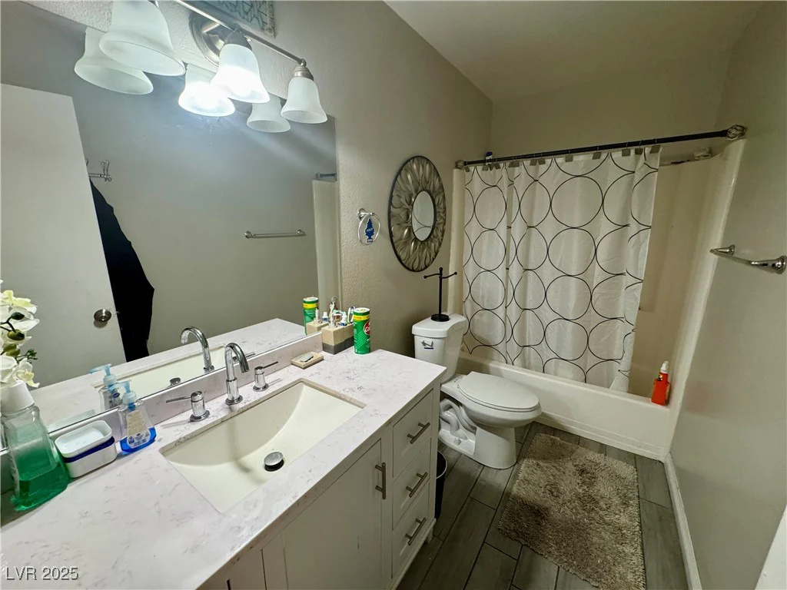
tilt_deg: -13.8
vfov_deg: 85.7
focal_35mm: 14
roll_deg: +0.2
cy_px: 295
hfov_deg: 102.1
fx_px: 318
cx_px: 394
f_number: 2.2
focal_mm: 2.22
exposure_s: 1/60
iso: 320
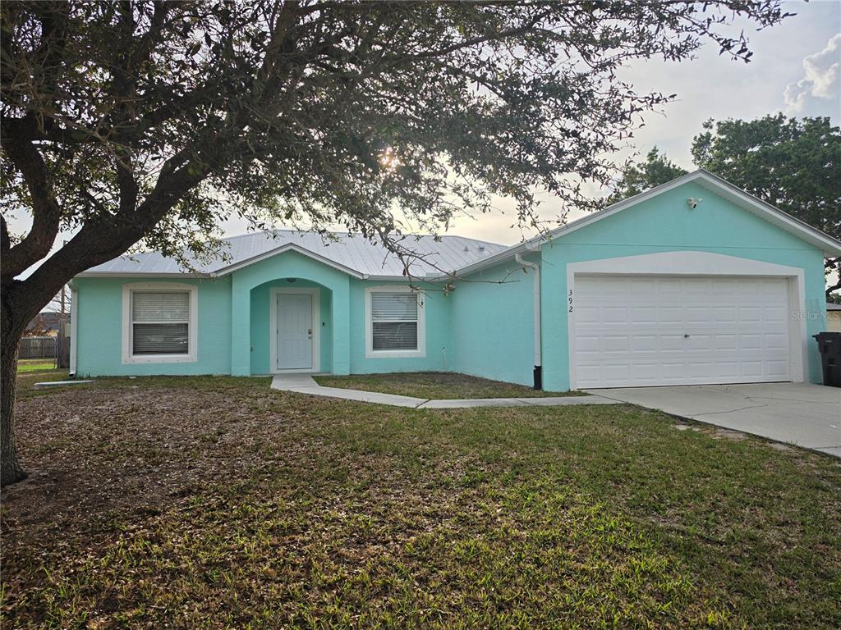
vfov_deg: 58.9
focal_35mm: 23
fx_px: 559
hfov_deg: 73.9
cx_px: 420
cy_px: 315
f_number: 1.4
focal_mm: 6.5
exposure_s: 1/7939
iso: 50
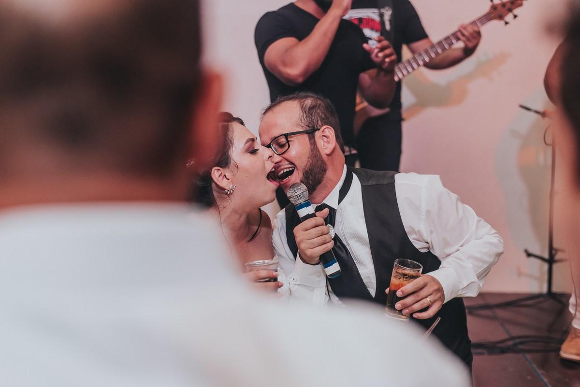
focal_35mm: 52
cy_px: 194
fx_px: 831
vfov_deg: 26.2
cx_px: 290
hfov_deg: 38.5
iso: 1250
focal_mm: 50
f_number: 2.8
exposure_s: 1/250
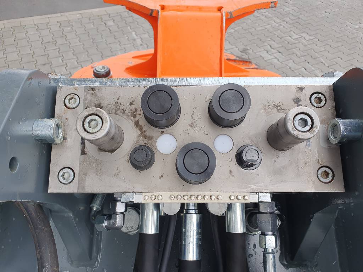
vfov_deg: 53.1
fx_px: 273
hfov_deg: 67.3
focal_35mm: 26
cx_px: 182
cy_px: 136
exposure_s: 1/301
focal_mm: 4.32
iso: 50
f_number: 2.4
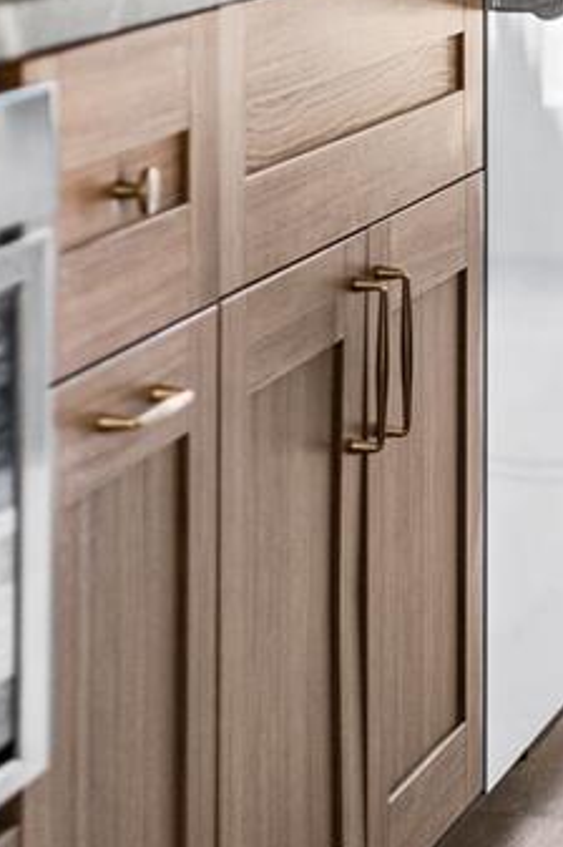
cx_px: -157
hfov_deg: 7.6
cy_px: -372
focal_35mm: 178
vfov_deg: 11.2
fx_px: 4184
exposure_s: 1/400
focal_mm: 50
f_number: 1.8
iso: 400
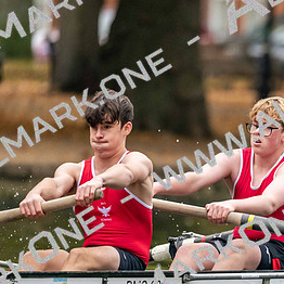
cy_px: 193
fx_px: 6999
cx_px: 285
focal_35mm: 754
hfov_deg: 2.3
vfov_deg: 2.3
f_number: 4.5
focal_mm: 400
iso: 4500
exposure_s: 1/2000
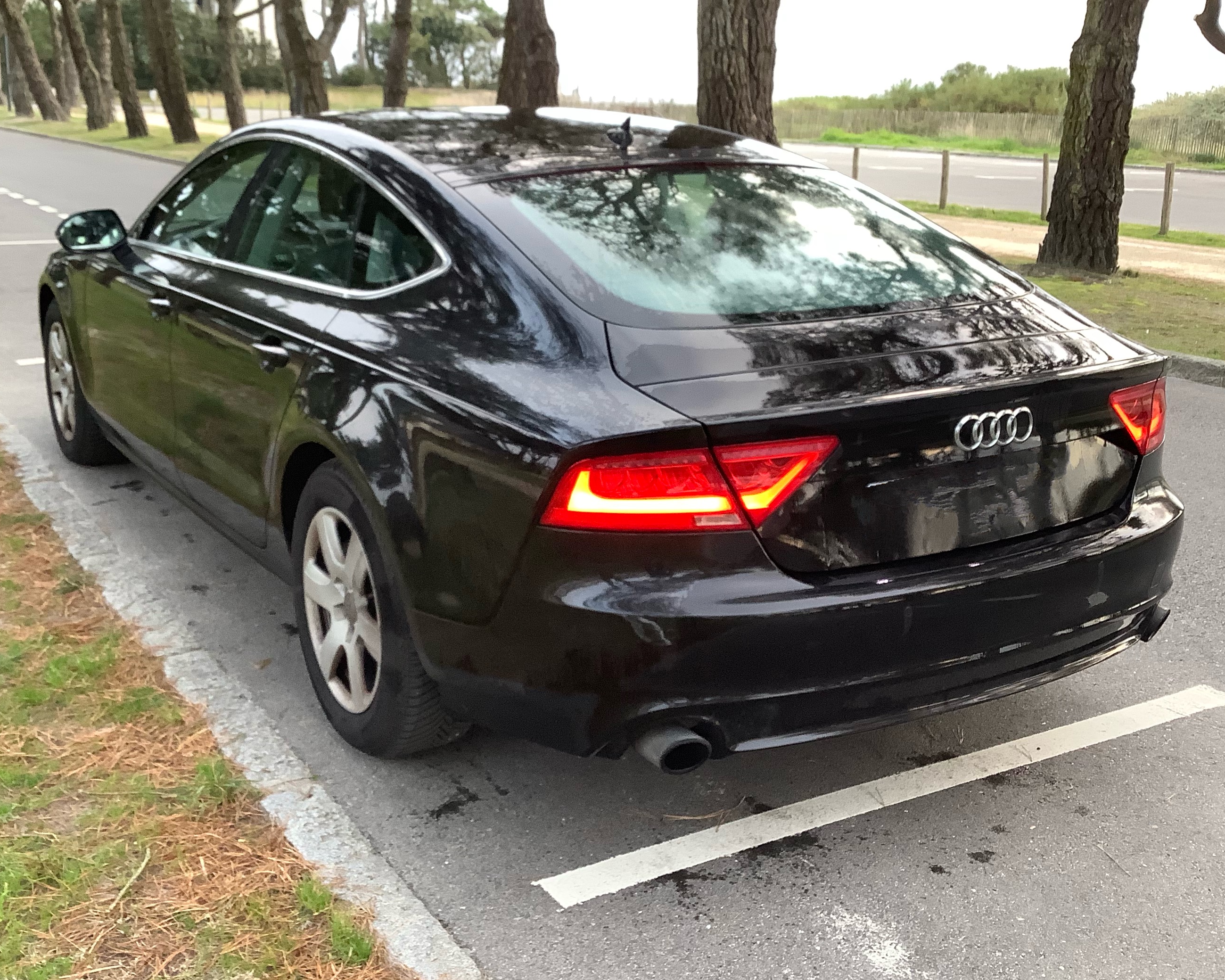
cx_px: 576
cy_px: 455
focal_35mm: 38
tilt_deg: -14.8
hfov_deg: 47.9
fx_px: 1378
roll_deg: -0.8
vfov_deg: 39.1
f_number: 2.4
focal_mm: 3.3
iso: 80
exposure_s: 1/50
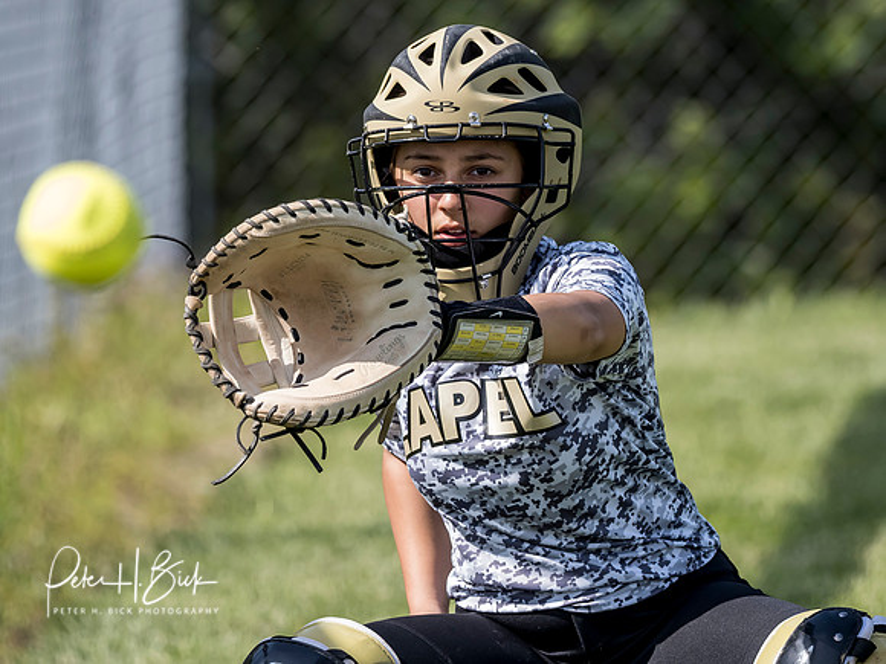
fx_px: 18460
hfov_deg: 2.7
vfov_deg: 2.1
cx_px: 532
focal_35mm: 721
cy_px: 266
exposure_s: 1/2000
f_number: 4
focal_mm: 300
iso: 500
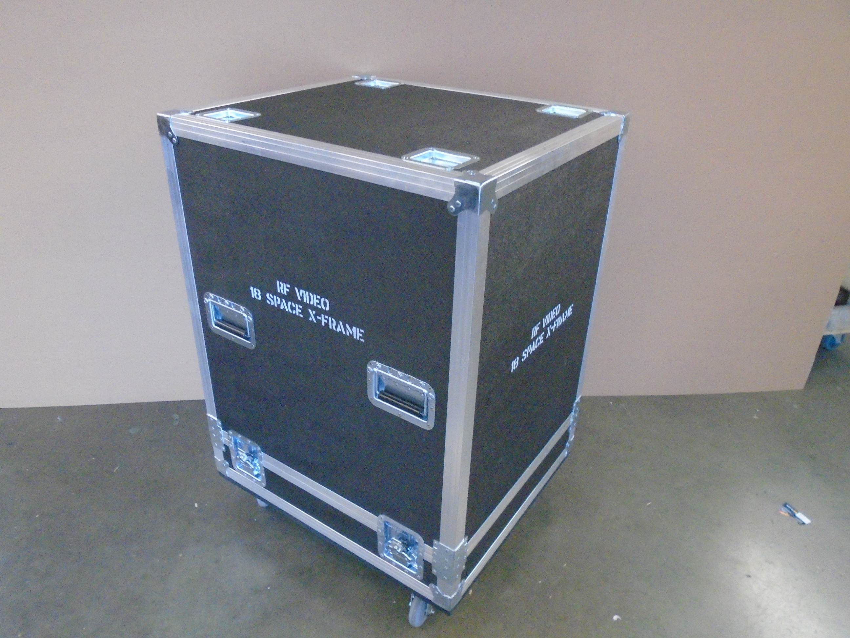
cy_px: 319
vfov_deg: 53.1
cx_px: 425
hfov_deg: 67.3
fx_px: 638
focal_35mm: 26
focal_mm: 4.6
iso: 800
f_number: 3.2
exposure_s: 1/30
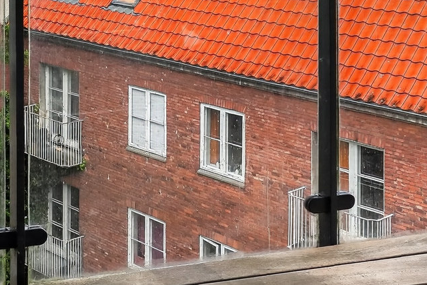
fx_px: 949
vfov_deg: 15.7
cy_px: -148
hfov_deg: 23.0
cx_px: -104
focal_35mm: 80
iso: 400
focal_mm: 20
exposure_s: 1/100
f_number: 8
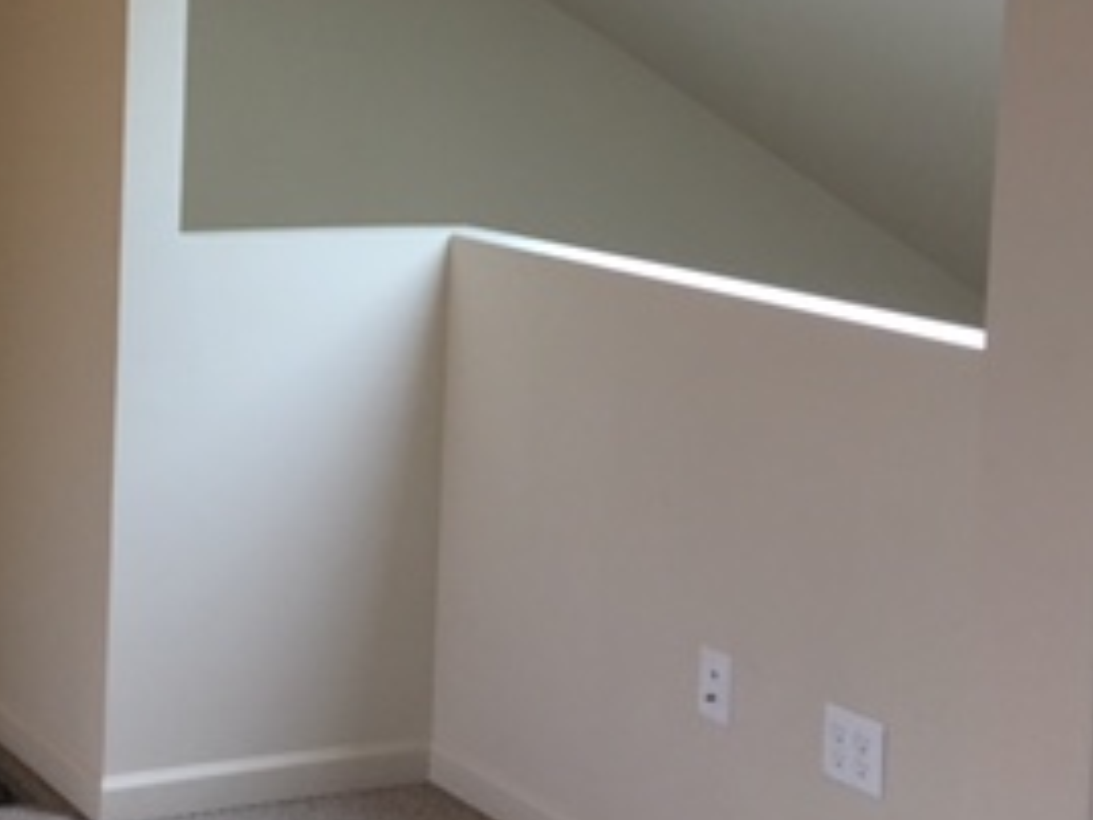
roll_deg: -0.6
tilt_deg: -3.5
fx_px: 2180
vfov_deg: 21.0
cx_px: 24
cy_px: 118
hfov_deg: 26.8
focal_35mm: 69
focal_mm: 4.15
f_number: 2.2
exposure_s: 1/30
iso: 125
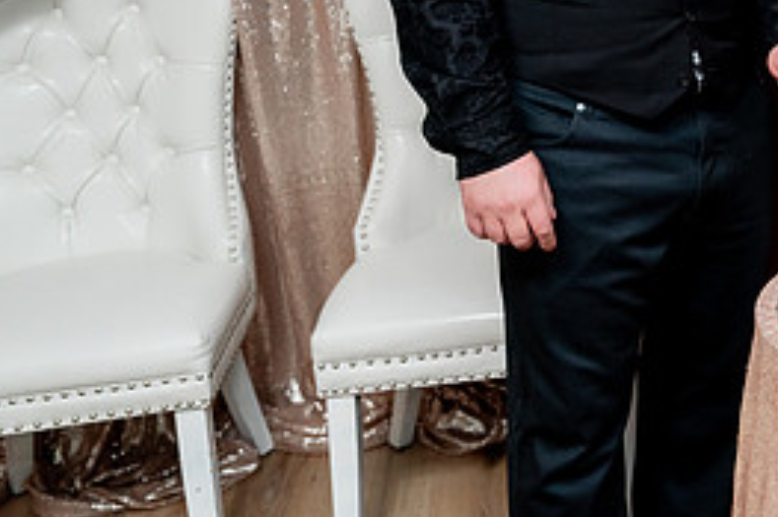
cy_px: -10
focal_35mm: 53
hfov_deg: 33.3
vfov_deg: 24.2
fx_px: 1145
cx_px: 831
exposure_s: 1/160
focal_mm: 24
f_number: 2.8
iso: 1600
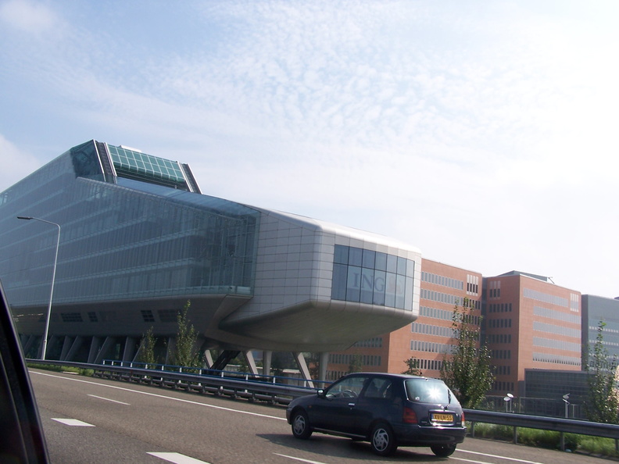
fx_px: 680
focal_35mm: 38
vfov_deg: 37.7
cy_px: 232
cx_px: 310
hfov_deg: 49.0
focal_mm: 6.3
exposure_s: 1/350
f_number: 5.6
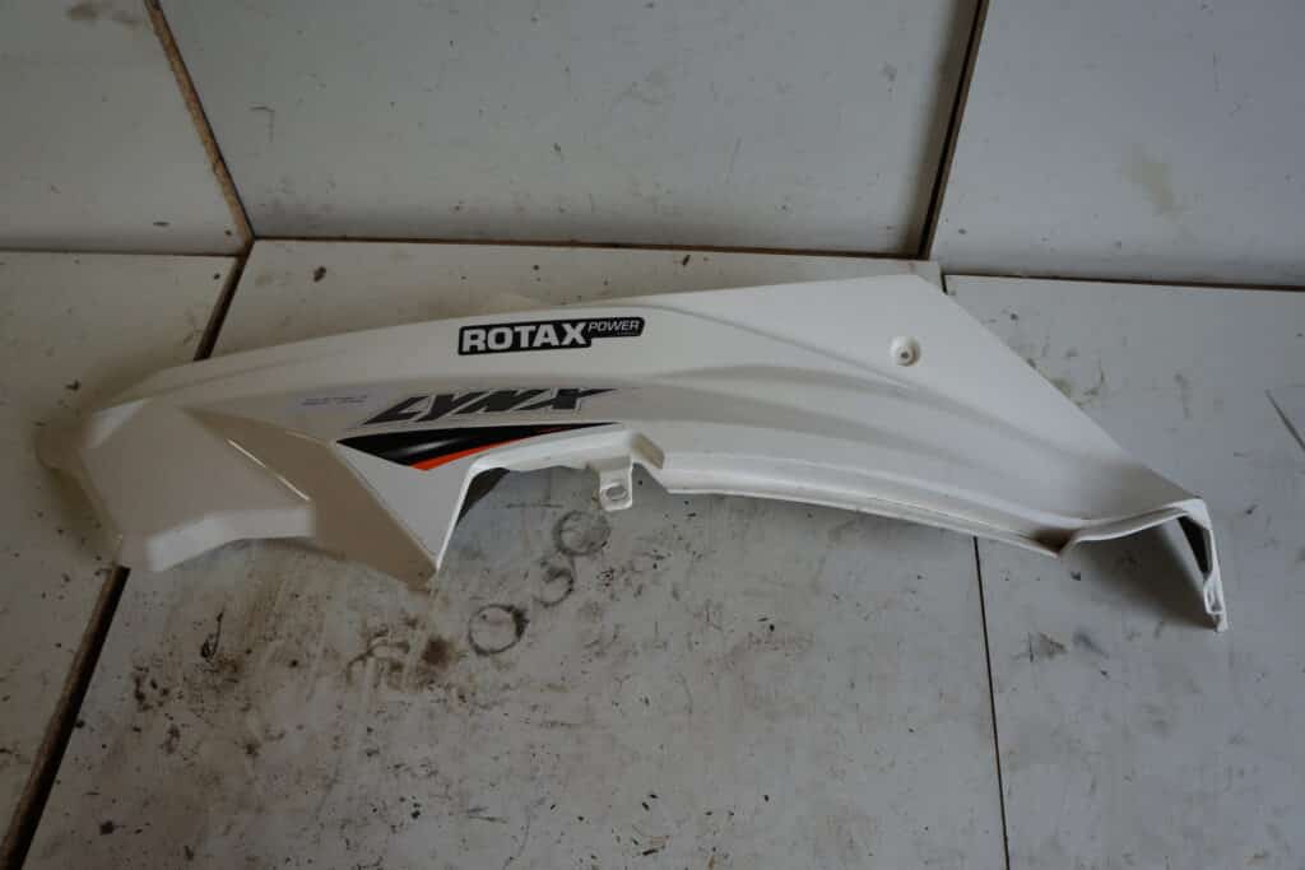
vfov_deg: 47.9
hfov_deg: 67.4
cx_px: 652
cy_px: 435
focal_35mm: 27
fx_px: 979
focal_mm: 18
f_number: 7.1
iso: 125
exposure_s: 1/20
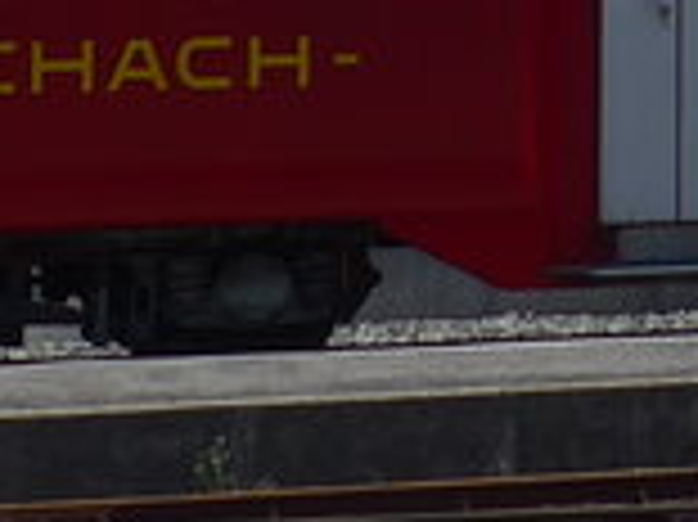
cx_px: 1292
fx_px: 5299
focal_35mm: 263
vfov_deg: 5.4
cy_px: -891
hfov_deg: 7.3
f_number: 3.2
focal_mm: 7
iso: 80
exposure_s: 1/1600
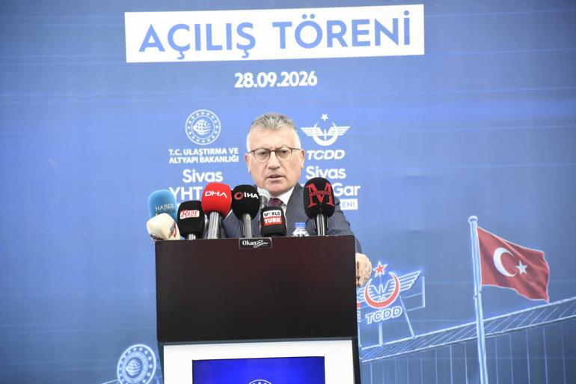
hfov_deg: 9.8
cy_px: 192
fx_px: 3359
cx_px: 288
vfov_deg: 6.5
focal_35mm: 210
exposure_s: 1/250
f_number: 5.6
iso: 2000
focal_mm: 140
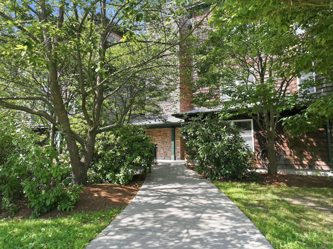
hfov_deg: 71.6
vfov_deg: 56.8
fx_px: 231
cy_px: 124
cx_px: 166
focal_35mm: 24
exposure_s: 1/400
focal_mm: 12.3
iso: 140
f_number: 2.8
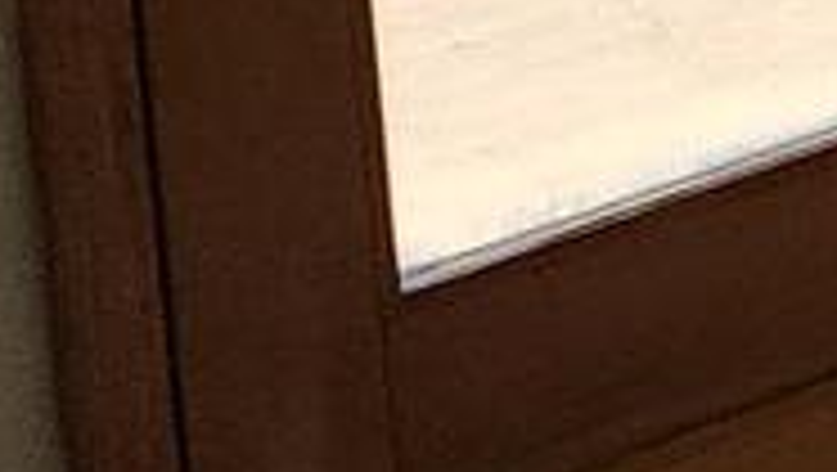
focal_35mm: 194
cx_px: 3154
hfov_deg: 7.9
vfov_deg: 5.8
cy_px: -998
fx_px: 4309
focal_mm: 6.4
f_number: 1.8
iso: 16
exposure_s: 1/120
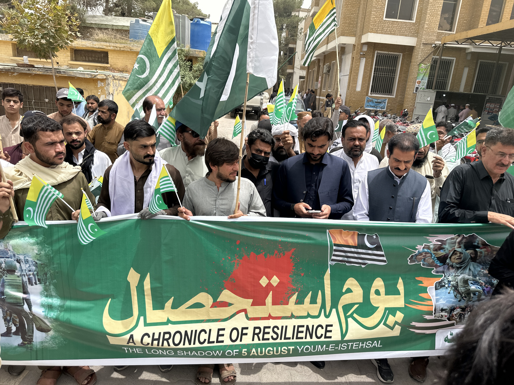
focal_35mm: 24
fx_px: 356
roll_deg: -3.7
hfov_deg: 71.6
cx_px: 257
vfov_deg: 56.8
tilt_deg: -16.0
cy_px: 192
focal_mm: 6.86
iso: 80
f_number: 1.78
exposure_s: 1/2353
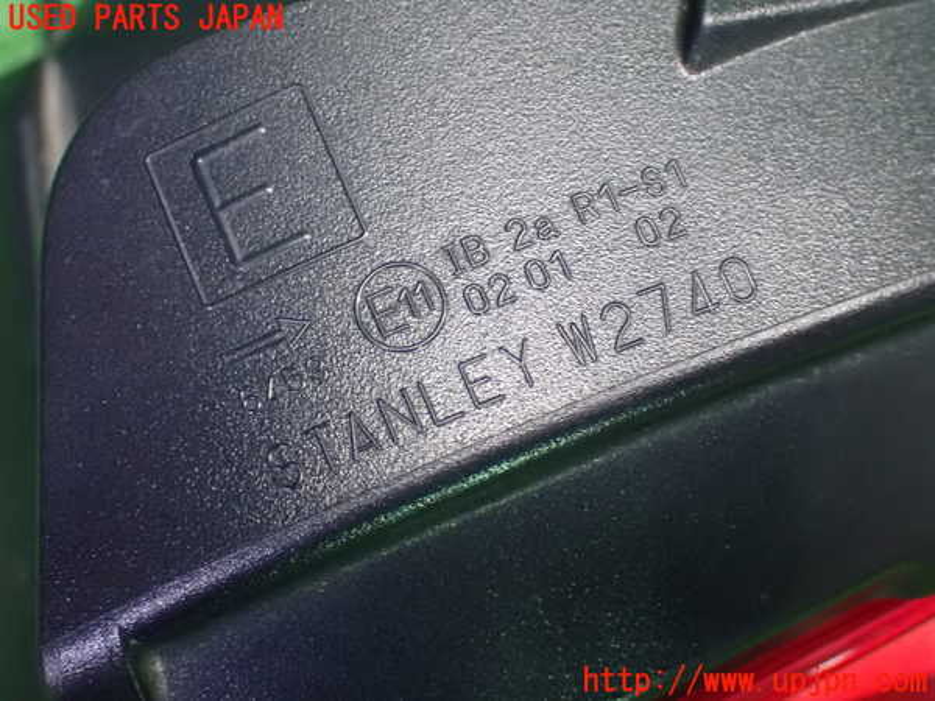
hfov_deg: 27.4
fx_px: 1918
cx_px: 468
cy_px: 350
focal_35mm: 71
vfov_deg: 20.7
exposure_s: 1/40
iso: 1600
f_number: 3.9
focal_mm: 12.73
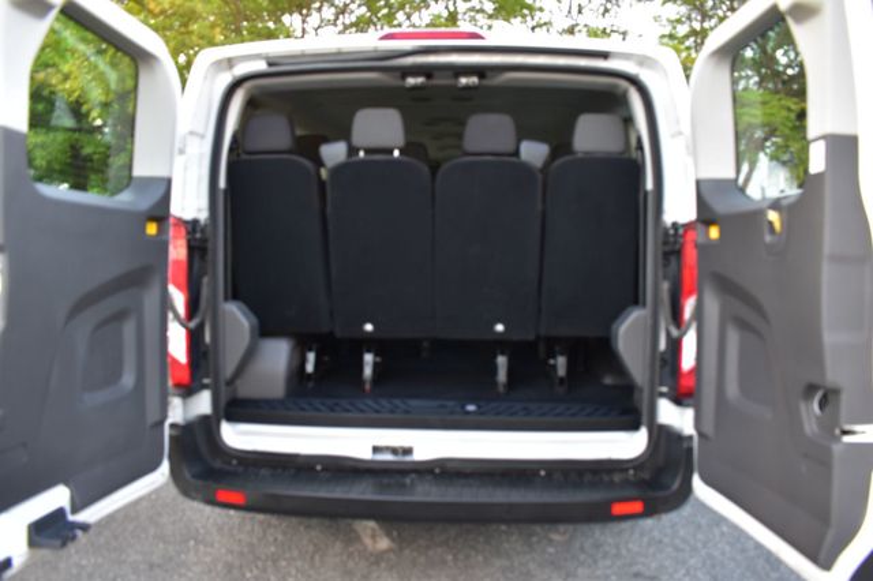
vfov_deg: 47.9
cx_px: 436
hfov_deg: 67.4
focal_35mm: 27
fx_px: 654
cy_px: 290
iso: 400
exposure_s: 1/20
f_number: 6.3
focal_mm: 18
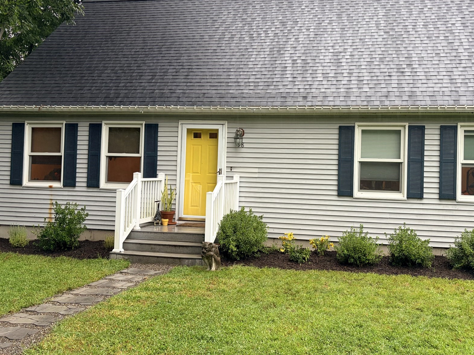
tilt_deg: +2.1
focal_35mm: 34
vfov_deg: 41.7
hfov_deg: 53.6
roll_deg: -1.5
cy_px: 156
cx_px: 280
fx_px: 466
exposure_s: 1/89
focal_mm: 5.96
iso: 125
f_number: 1.6
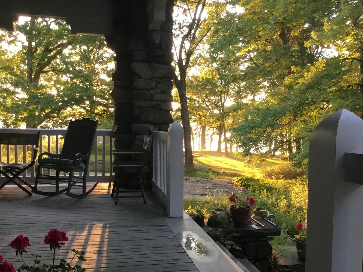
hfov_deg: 51.3
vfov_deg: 39.6
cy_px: 152
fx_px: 378
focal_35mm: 36
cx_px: 176
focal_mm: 3.3
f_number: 2.4
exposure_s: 1/30
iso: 32
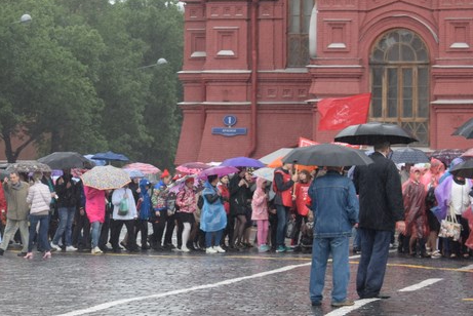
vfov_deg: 7.5
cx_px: -18
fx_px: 2407
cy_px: 146
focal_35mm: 183
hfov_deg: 11.1
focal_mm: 55
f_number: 6.3
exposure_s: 1/160
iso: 400
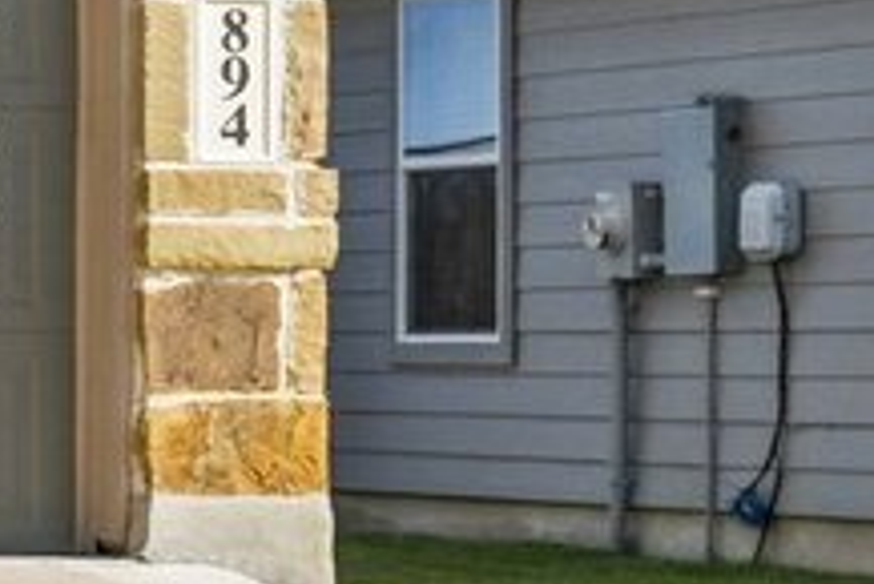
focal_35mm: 239
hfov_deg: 7.2
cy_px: 20
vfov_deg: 5.7
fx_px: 5806
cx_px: -2135
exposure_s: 1/500
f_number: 8
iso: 200
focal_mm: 32
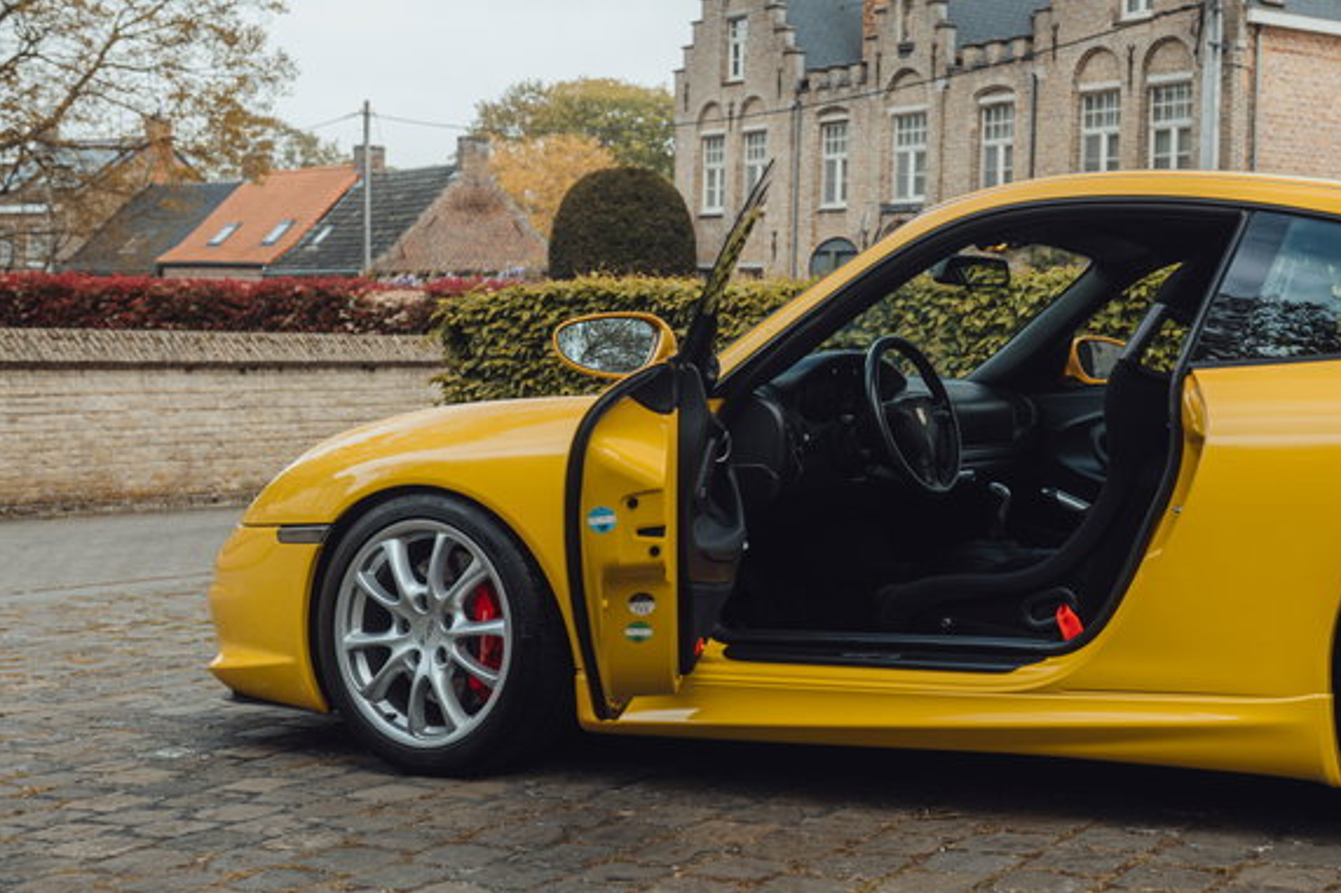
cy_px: 411
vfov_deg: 26.5
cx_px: 863
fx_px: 1899
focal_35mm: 51
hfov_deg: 38.6
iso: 400
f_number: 4.5
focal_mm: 38
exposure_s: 1/320
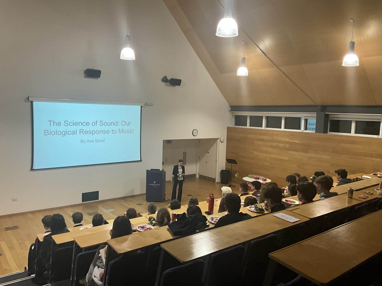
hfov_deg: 61.7
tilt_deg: -5.6
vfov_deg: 48.2
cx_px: 191
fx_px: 320
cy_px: 143
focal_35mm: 29
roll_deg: -2.1
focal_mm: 3
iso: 200
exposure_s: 1/60
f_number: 1.8
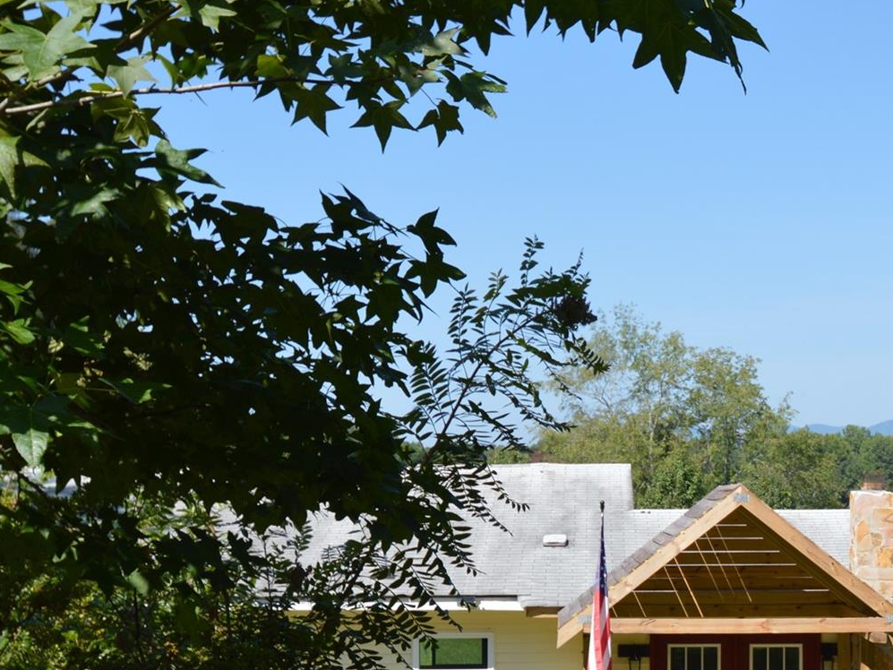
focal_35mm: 71
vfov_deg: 20.5
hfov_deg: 26.4
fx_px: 1832
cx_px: 829
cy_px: 512
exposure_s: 1/200
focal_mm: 24
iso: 100
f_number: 7.1
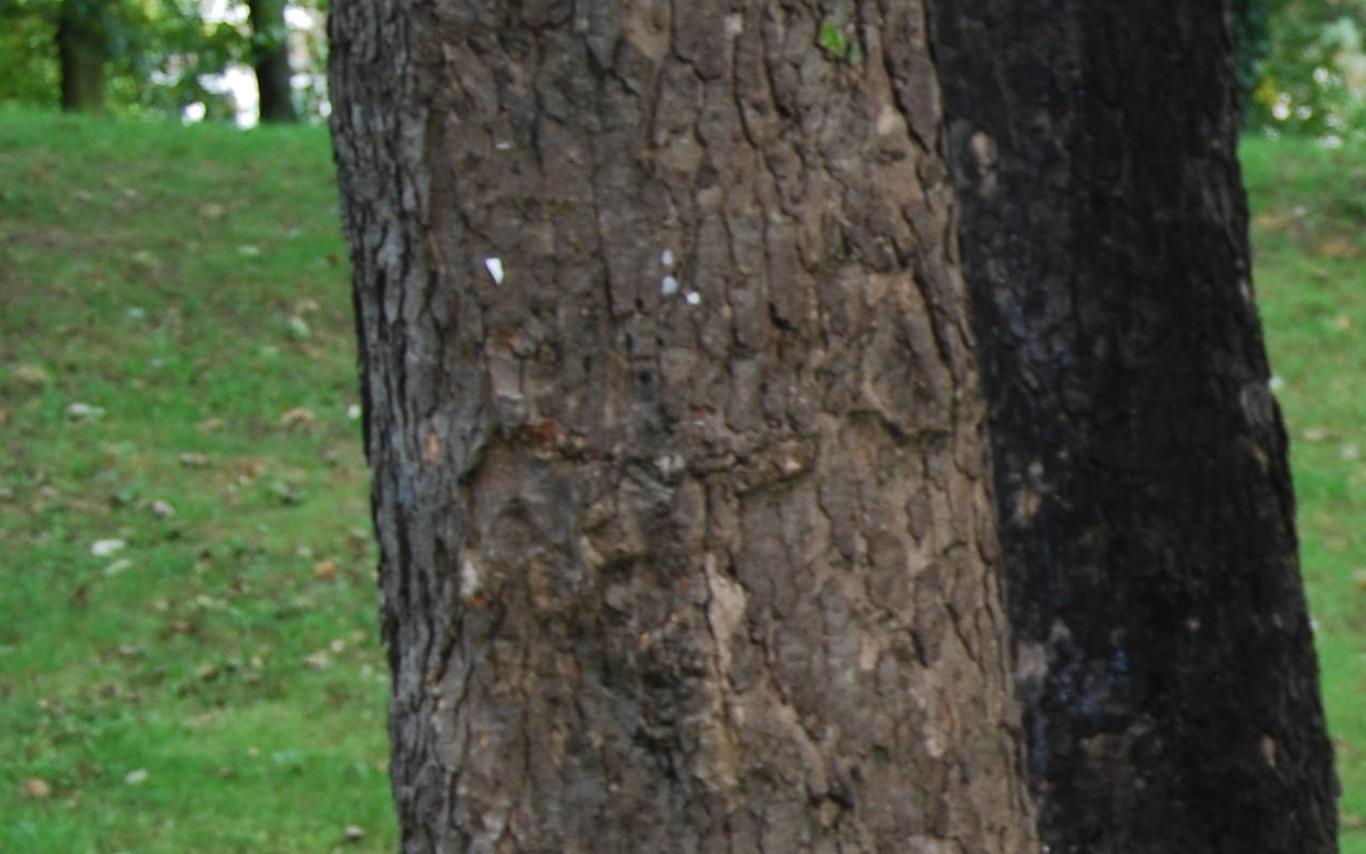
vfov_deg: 8.2
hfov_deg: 12.6
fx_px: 5920
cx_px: 1956
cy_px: 923
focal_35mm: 159
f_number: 4.5
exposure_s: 1/40
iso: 200
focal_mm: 34
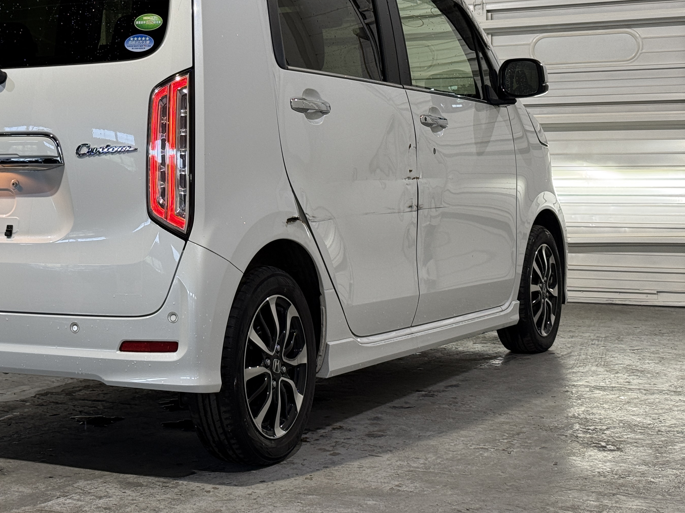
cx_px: 175
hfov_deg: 26.7
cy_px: 149
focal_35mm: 72
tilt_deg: +0.3
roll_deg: +0.1
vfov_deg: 20.3
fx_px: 1425
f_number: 1.78
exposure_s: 1/60
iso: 64
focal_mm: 6.76
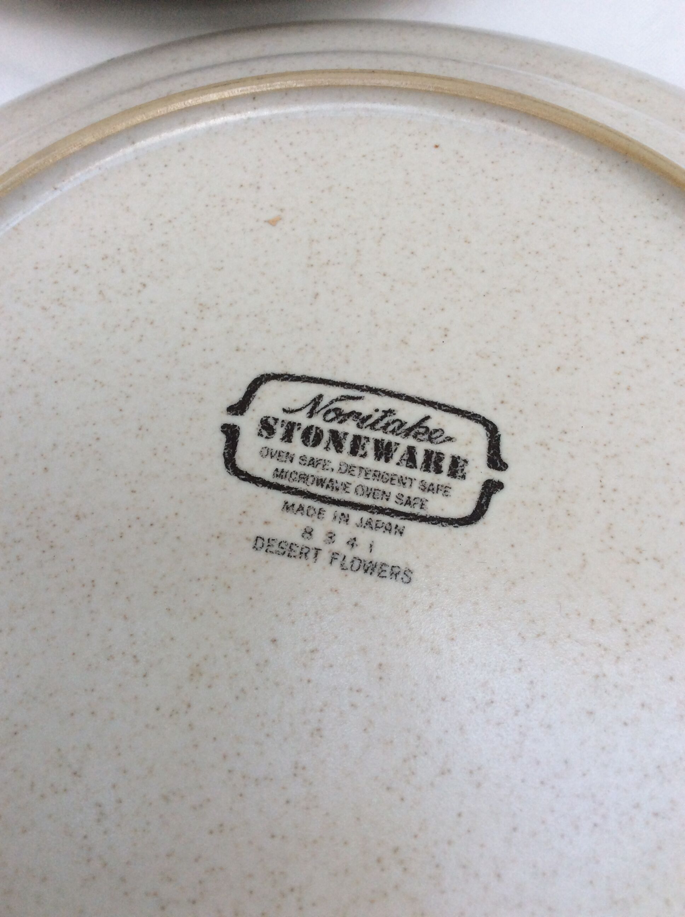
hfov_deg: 44.1
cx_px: 342
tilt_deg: -64.7
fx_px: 847
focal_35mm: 32
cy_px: 458
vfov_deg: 56.9
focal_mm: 3.3
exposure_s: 1/100
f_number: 2.4
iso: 50
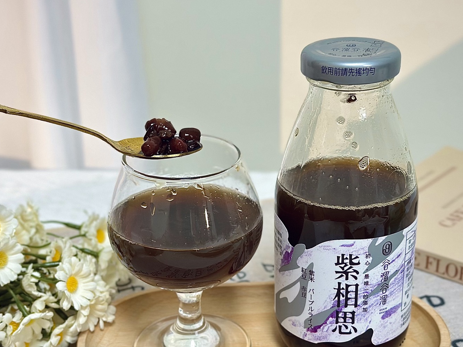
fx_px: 869
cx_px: 216
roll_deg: +0.7
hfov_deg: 29.8
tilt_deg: -24.7
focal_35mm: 65
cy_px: 209
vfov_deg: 22.6
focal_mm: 6.86
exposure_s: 1/120
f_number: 1.78
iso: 160
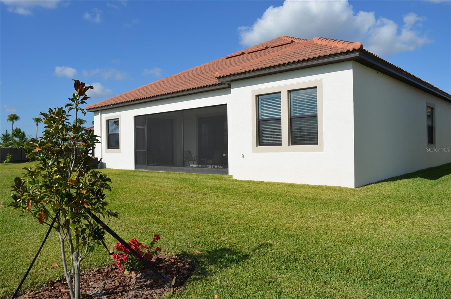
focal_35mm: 27
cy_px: 150
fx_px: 337
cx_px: 226
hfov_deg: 67.5
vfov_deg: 47.7
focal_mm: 18
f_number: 9
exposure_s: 1/320
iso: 100
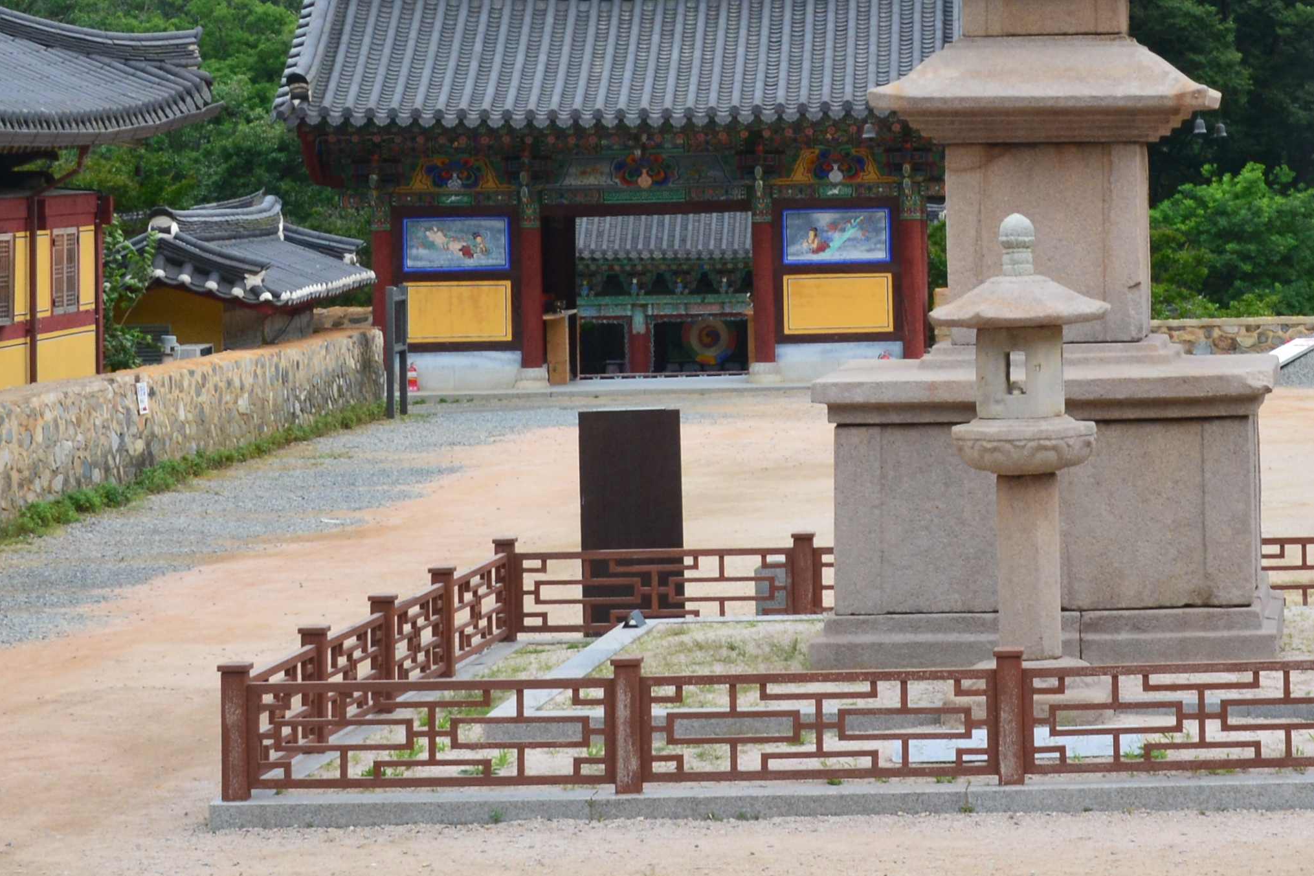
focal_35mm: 133
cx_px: 1277
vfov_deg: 10.1
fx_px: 4854
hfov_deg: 15.2
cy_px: -229
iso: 400
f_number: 7.1
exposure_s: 1/125
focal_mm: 30
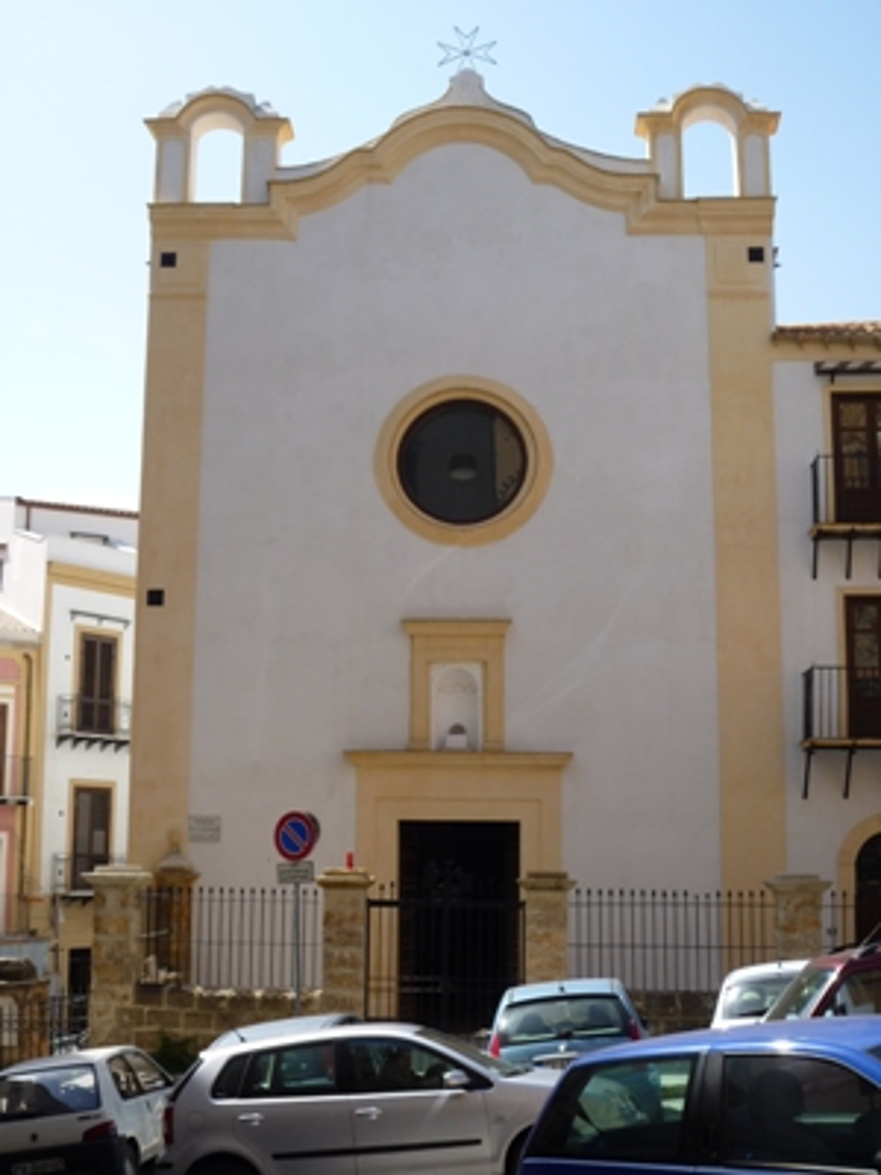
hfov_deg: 30.9
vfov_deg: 40.4
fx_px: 1595
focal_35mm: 47
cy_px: 588
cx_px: 440
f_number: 3.9
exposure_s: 1/400
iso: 80
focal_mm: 8.3
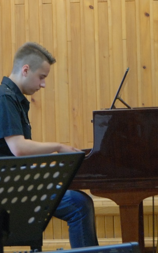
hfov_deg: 9.3
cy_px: 122
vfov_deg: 14.9
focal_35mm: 140
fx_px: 965
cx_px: 122
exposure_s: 1/20
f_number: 4
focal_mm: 50
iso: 500
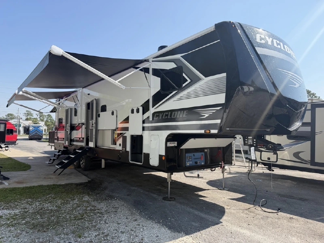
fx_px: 225
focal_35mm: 24
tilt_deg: +3.6
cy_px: 122
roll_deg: -0.9
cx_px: 162
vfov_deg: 56.8
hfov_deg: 71.6
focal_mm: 6.76
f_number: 1.78
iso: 100
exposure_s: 1/3425
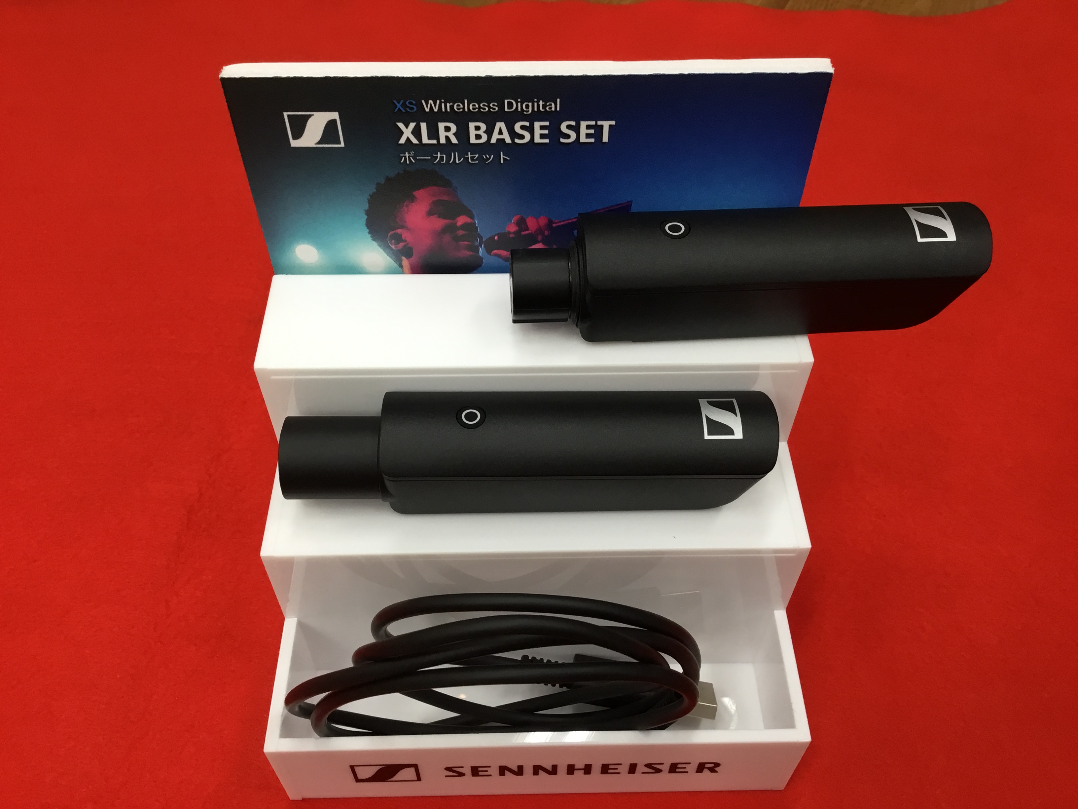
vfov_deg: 45.4
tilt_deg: -51.0
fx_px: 965
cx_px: 539
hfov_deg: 58.4
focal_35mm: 31
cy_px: 404
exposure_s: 1/30
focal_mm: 3.3
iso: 50
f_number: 2.4
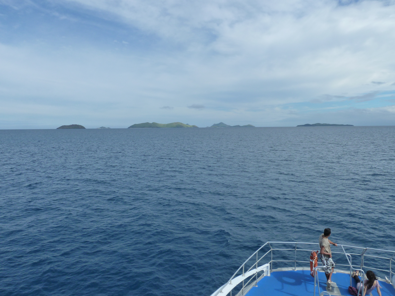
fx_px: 308
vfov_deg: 51.4
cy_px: 148
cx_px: 198
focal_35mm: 27
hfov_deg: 65.3
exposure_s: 1/400
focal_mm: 4.4
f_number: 5.6
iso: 125
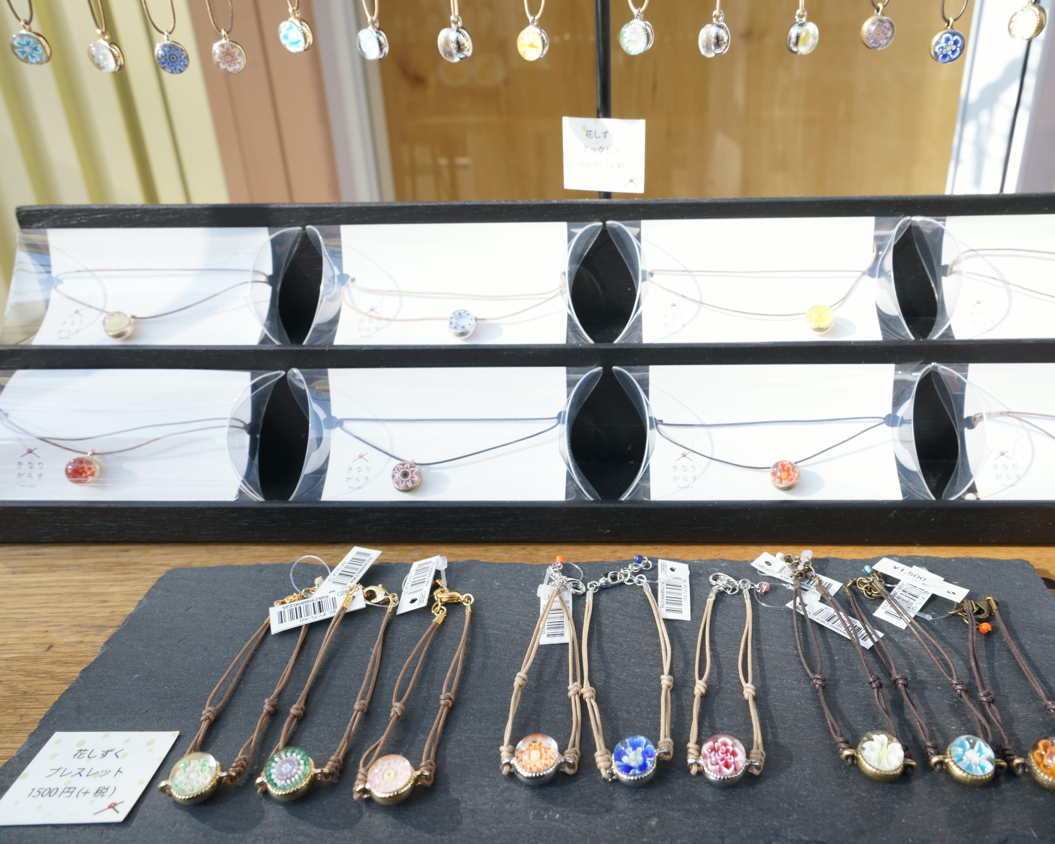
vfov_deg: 54.9
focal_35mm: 26
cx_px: 594
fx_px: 812
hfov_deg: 65.8
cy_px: 422
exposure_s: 1/160
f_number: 10
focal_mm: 23
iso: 500
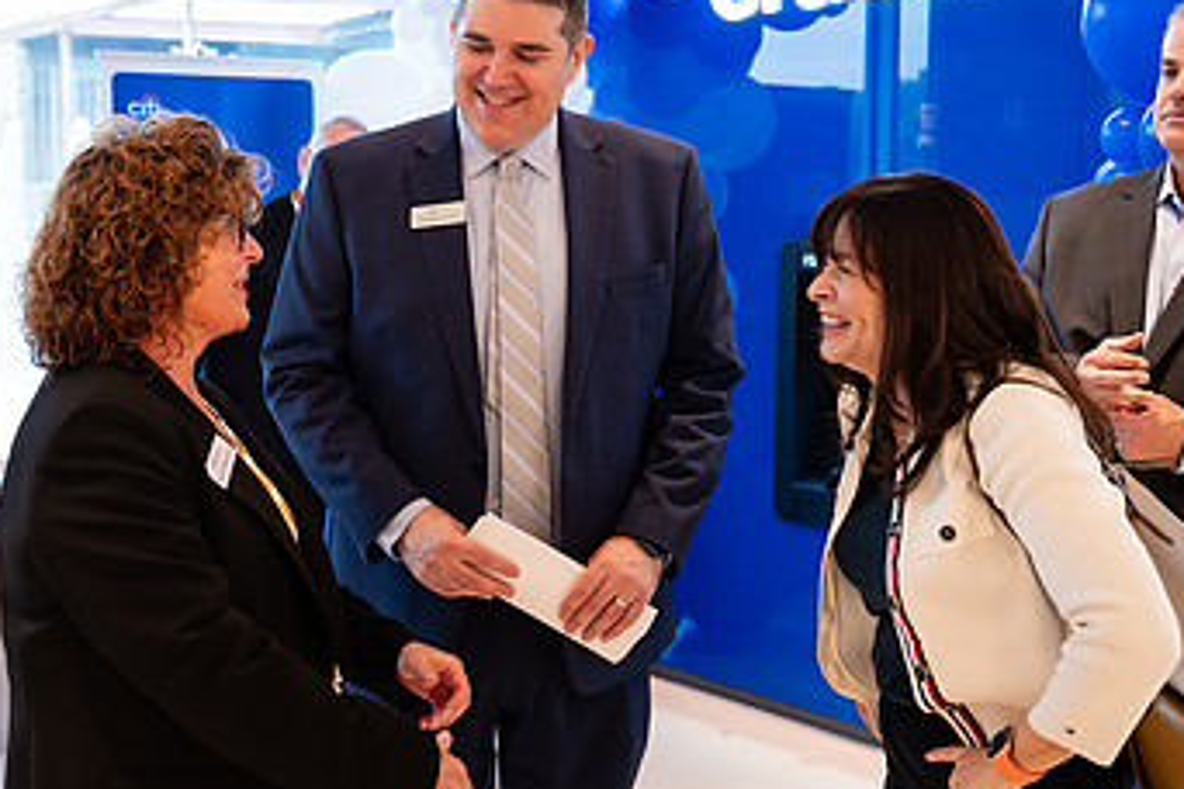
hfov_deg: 36.4
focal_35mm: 54
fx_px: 1776
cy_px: 406
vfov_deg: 25.1
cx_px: 367
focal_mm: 30
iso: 800
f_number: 3.2
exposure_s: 1/200
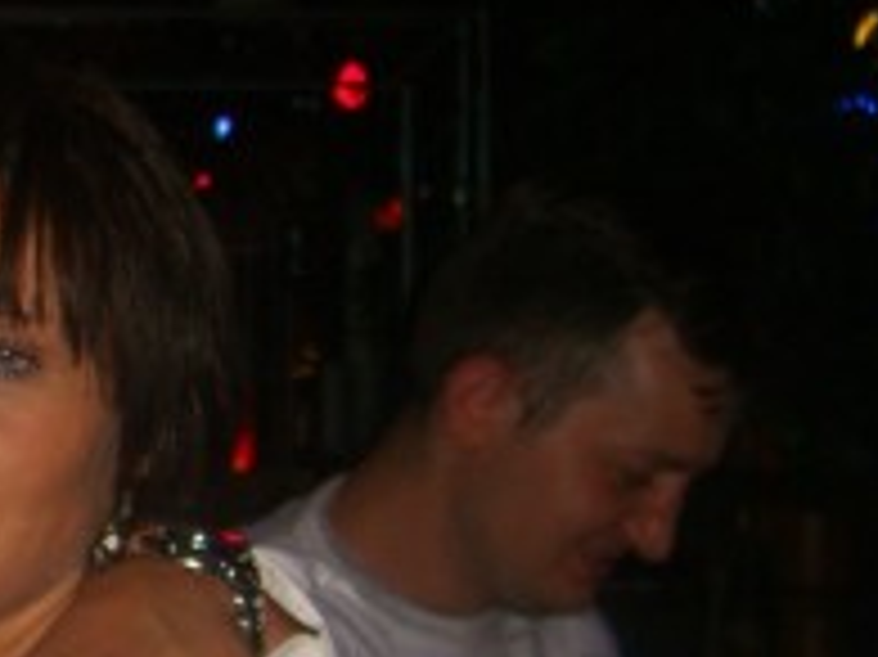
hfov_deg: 16.0
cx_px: -266
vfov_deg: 12.6
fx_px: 2966
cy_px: 526
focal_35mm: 117
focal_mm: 7.9
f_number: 2.8
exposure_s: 1/60
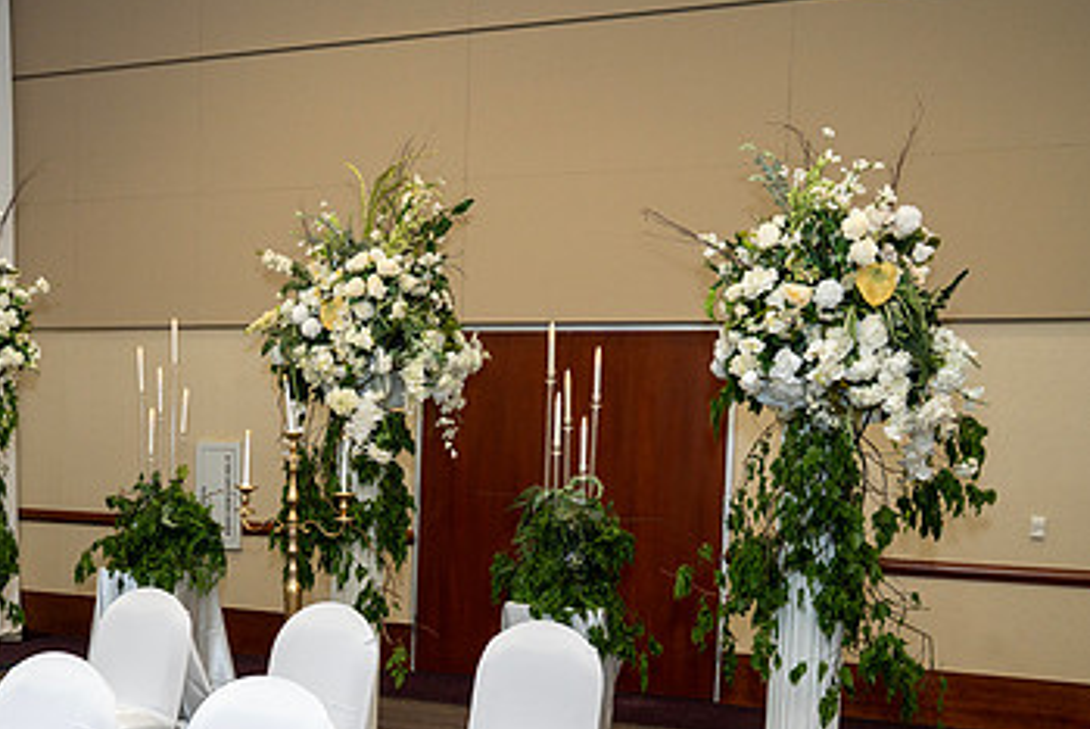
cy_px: 534
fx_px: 1454
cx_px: 196
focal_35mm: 48
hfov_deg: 39.3
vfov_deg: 27.8
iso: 500
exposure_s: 1/160
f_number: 5.6
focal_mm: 29
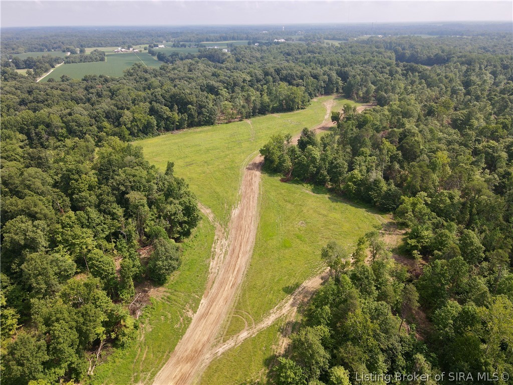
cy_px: 192
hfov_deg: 71.6
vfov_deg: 56.8
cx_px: 256
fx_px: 356
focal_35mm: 24
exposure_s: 1/400
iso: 100
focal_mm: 4.5
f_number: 2.8
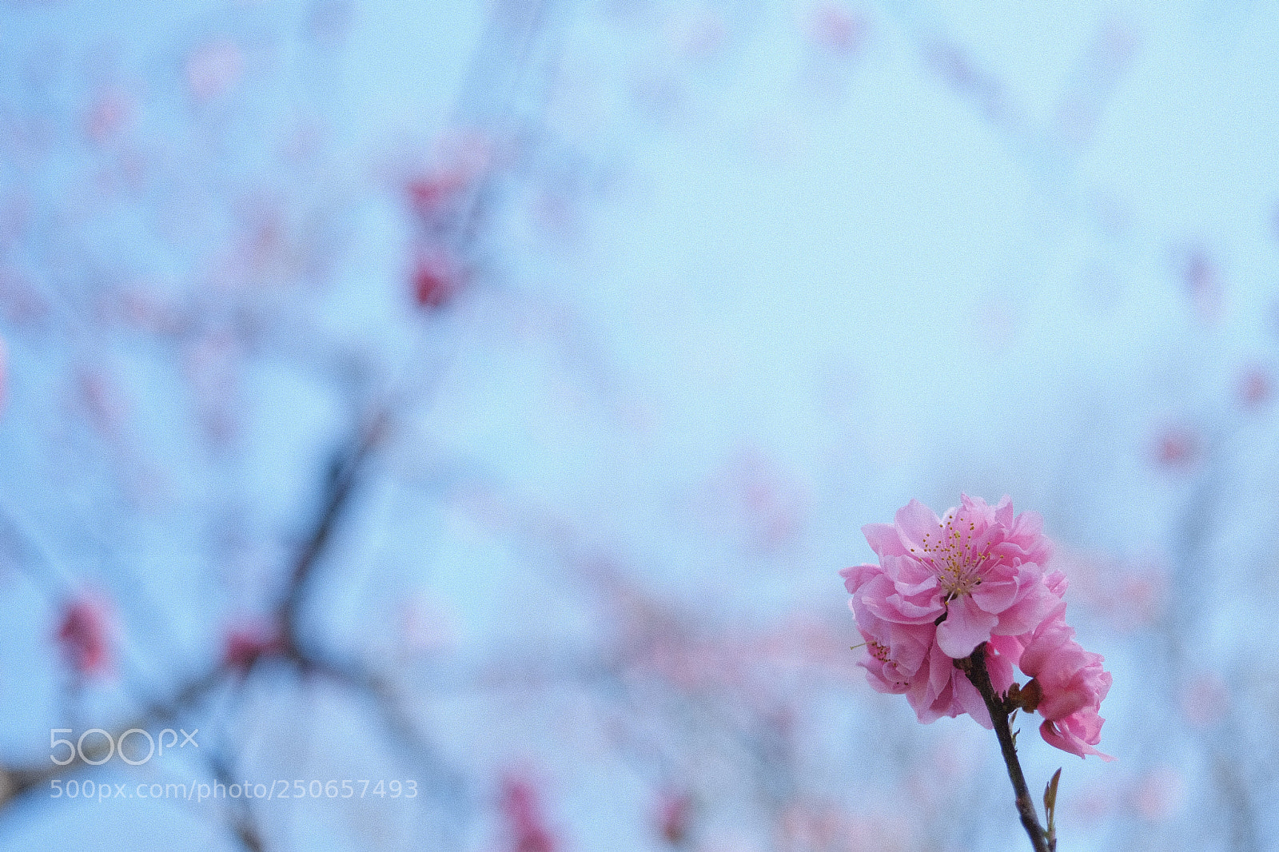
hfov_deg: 41.1
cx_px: 640
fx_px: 1705
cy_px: 426
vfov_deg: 28.1
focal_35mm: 48
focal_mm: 32
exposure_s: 1/2500
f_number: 1.8
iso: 200
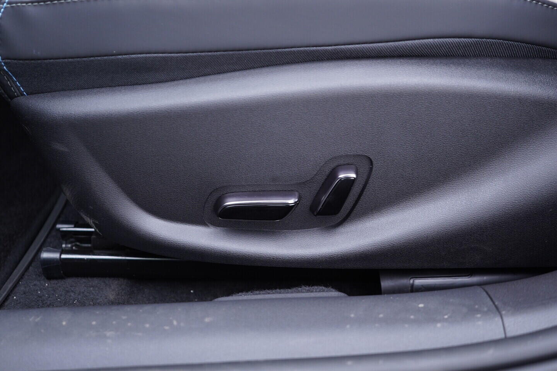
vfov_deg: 36.9
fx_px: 557
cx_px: 278
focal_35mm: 36
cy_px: 186
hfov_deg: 53.1
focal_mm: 24
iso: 400
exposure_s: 1/40
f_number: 2.8
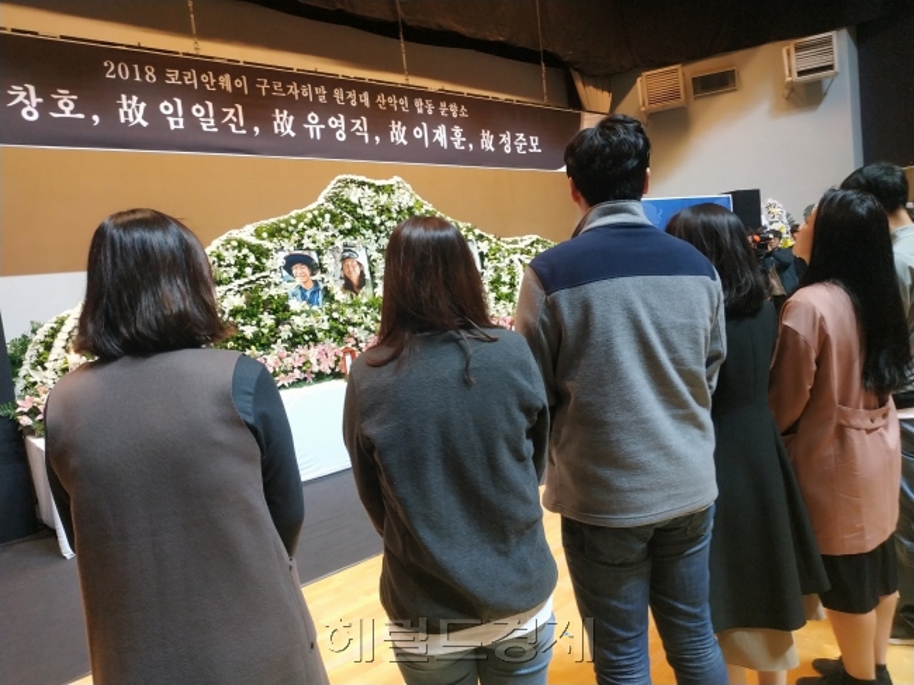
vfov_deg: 56.8
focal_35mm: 24
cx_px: 457
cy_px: 342
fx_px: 633
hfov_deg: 71.6
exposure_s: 1/24
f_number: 1.9
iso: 320
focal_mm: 3.94
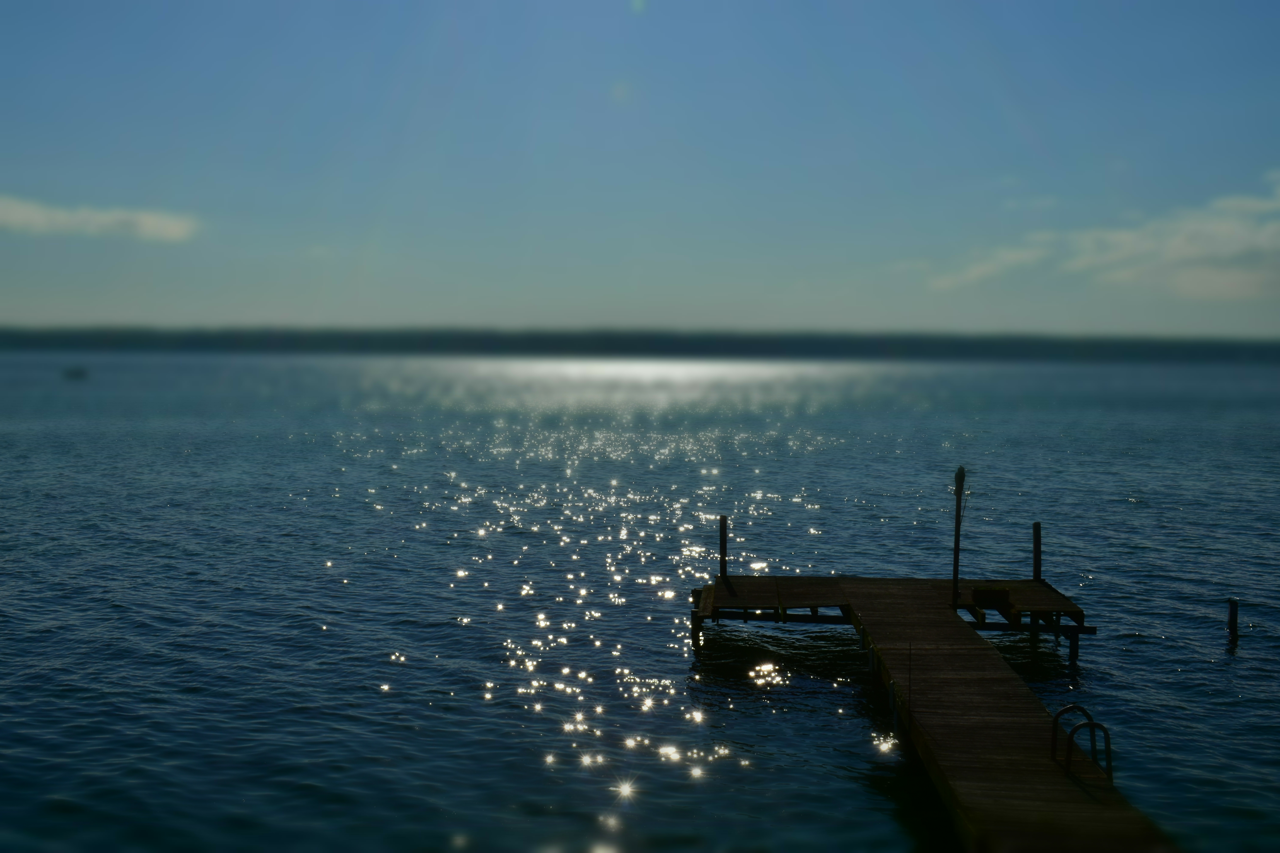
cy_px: 426
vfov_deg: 31.9
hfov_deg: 46.4
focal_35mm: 42
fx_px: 1493
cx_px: 640
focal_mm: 28
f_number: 29
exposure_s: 1/320
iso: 100
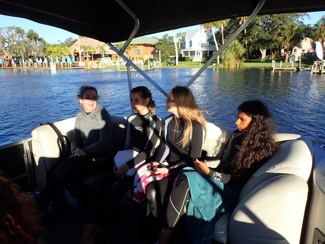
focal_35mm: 25
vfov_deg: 54.9
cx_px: 162
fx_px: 235
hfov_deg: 69.4
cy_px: 122
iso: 100
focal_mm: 4.5
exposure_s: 1/800
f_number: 2.8
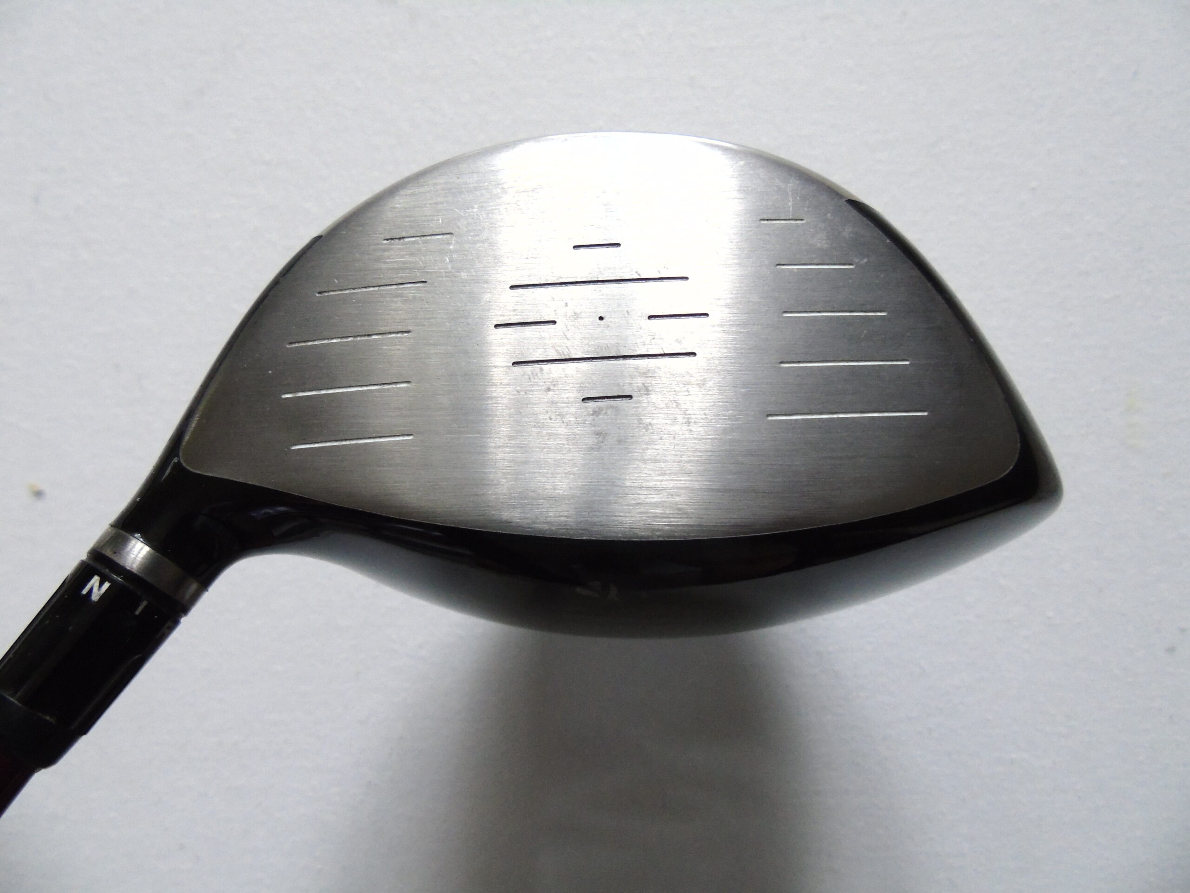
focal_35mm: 25
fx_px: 859
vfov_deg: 54.9
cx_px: 595
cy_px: 446
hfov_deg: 69.4
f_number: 3.4
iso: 400
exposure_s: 1/30
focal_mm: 4.4
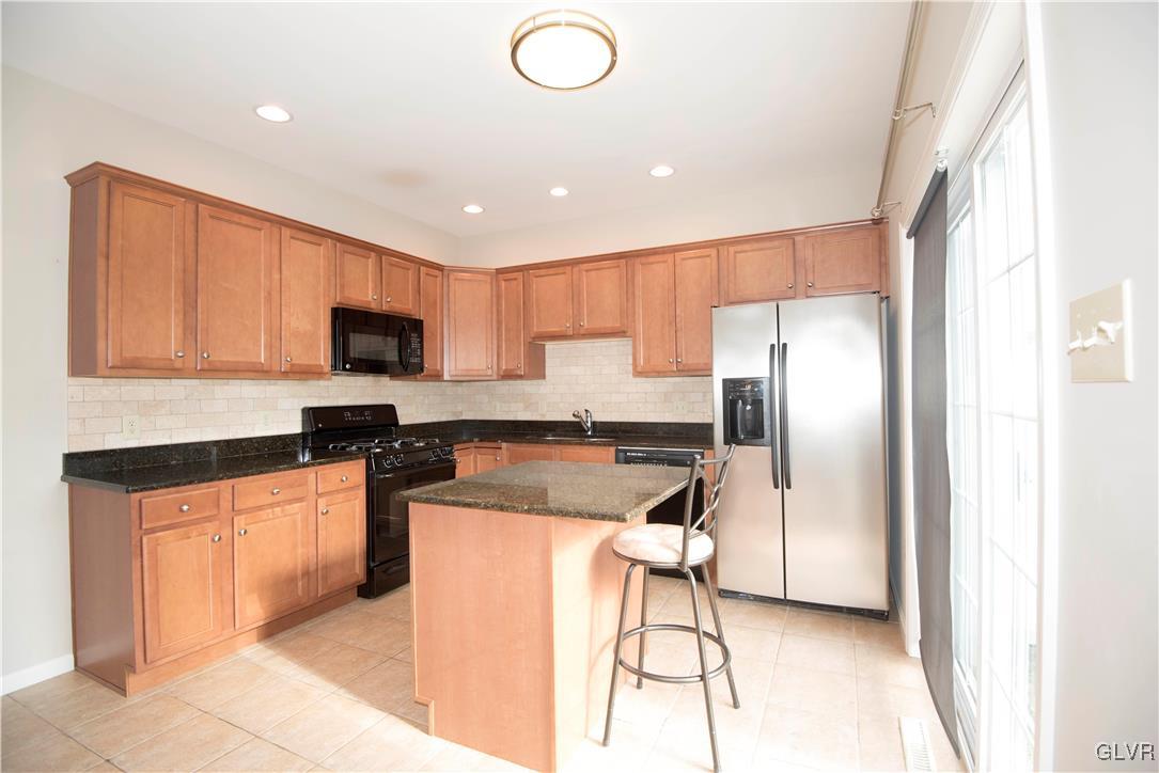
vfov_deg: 73.8
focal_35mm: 16
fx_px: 515
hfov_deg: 96.7
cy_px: 386
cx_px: 580
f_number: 6.3
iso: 640
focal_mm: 16
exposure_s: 1/60
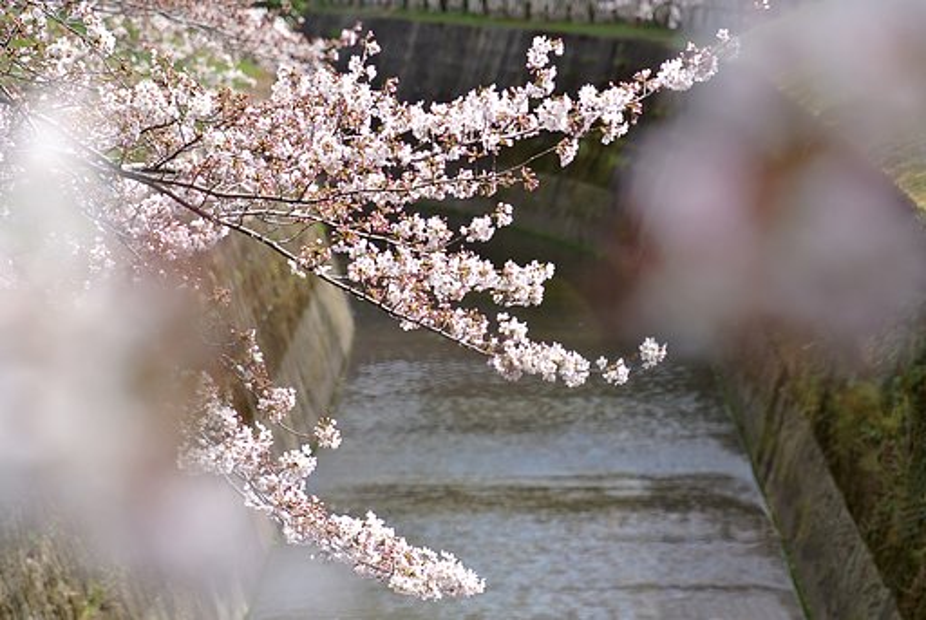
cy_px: 310
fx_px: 7650
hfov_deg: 6.9
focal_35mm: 297
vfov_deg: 4.6
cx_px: 463
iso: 200
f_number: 6.3
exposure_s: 1/320
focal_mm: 110
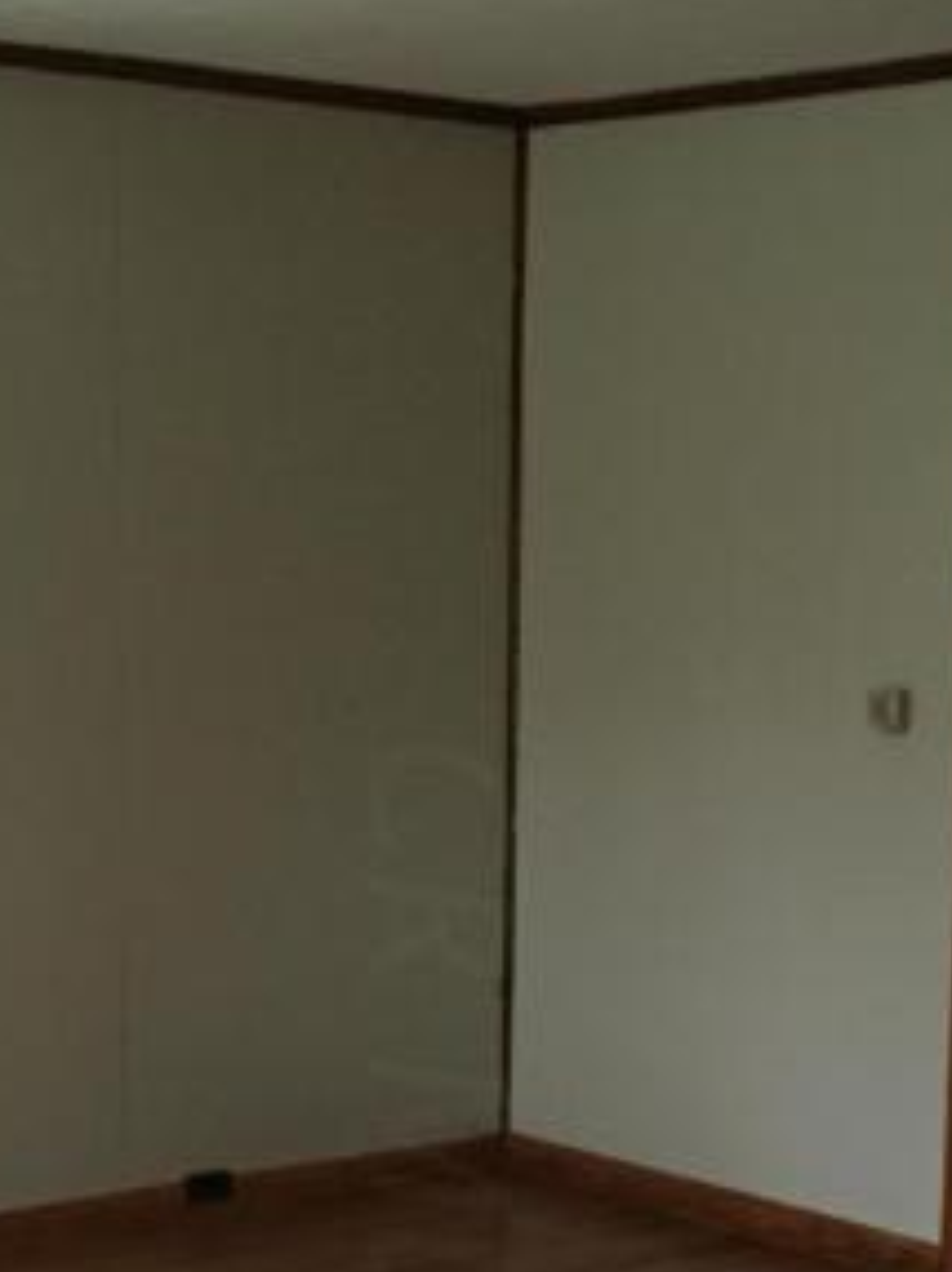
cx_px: 440
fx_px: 2864
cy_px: 1081
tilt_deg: -10.6
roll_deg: +0.1
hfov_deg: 18.9
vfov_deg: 24.5
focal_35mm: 78
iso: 200
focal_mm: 4.15
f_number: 2.2
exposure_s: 1/20
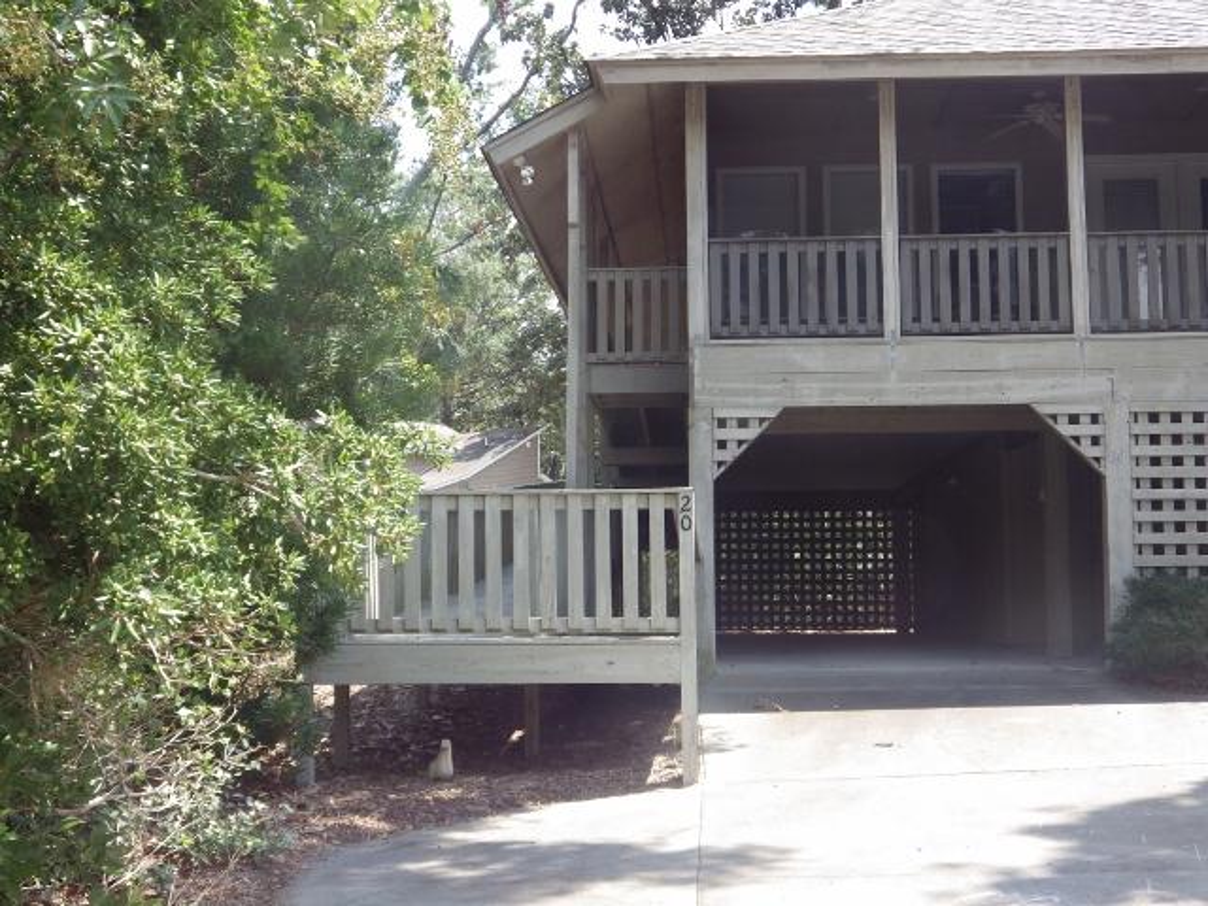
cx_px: 604
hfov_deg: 38.2
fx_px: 1745
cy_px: 453
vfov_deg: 29.1
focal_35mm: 50
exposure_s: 1/160
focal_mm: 9
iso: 100
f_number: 3.8
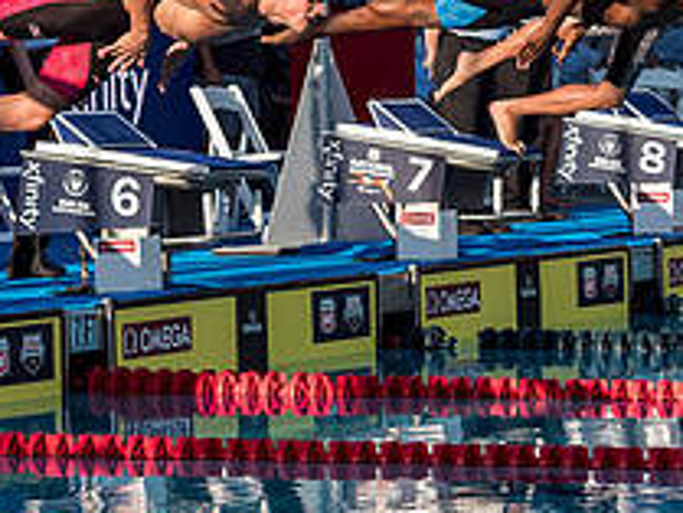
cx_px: -242
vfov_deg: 5.6
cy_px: 15
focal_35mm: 266
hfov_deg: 7.4
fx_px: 5251
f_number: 3.5
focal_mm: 48
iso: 200
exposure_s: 1/1250
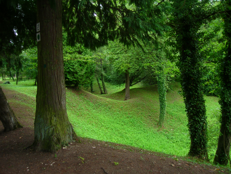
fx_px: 234
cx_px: 116
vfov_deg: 40.7
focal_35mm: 35
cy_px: 87
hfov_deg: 52.6
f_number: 2.9
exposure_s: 1/60.1
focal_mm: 5.8
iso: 55
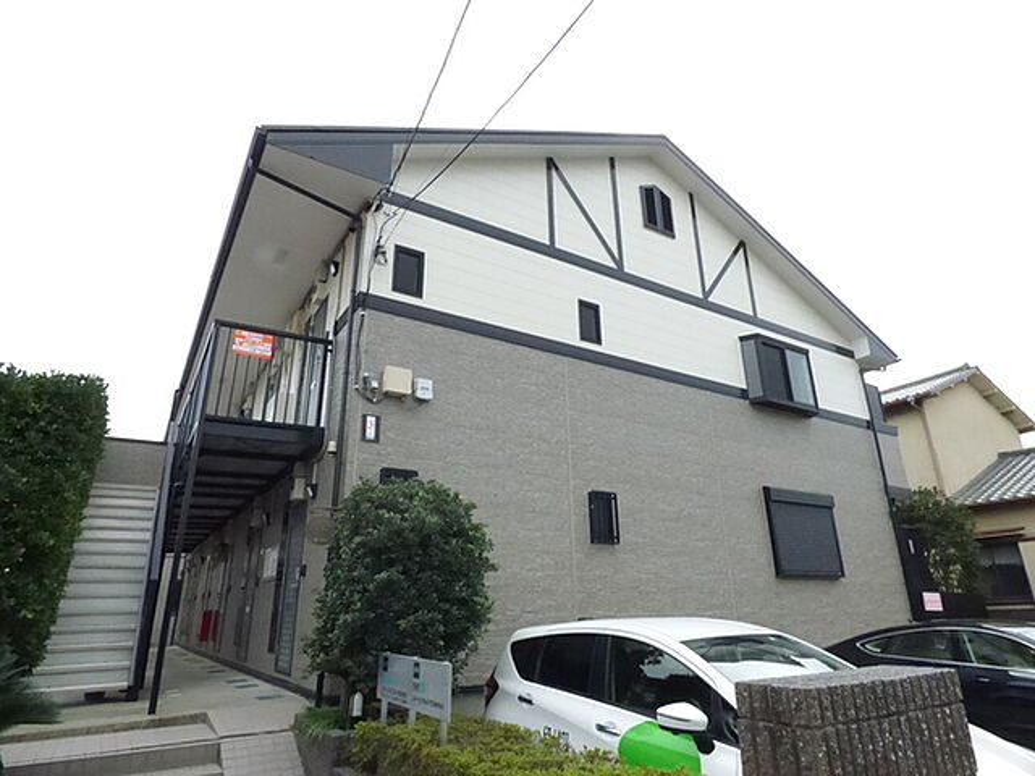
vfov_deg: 66.0
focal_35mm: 20
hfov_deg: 81.7
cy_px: 388
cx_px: 518
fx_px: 598
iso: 1600
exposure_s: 1/2000
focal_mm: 3.58
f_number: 4.5
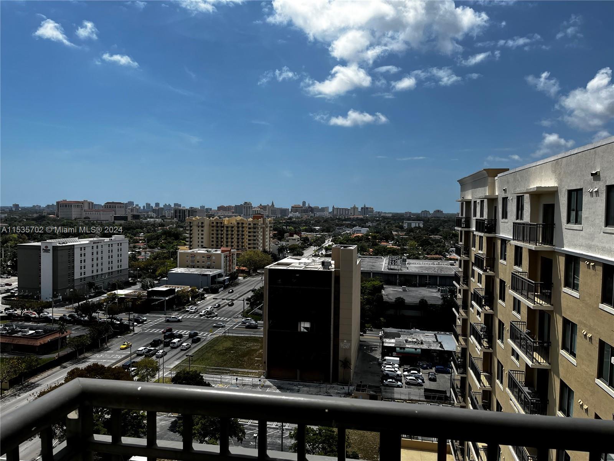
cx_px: 307
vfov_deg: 53.1
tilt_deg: -2.1
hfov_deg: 67.3
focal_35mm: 26
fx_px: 461
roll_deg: -0.9
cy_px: 230
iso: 50
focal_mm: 5.1
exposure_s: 1/6173
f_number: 1.6
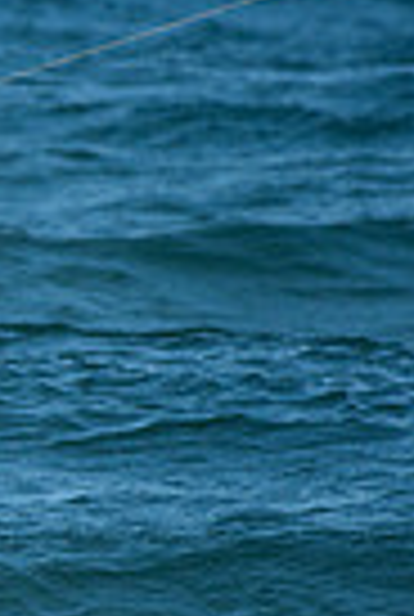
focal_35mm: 2113
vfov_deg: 1.0
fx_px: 36264
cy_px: 515
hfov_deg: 0.7
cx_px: -828
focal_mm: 500
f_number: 5.6
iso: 320
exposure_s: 1/2500
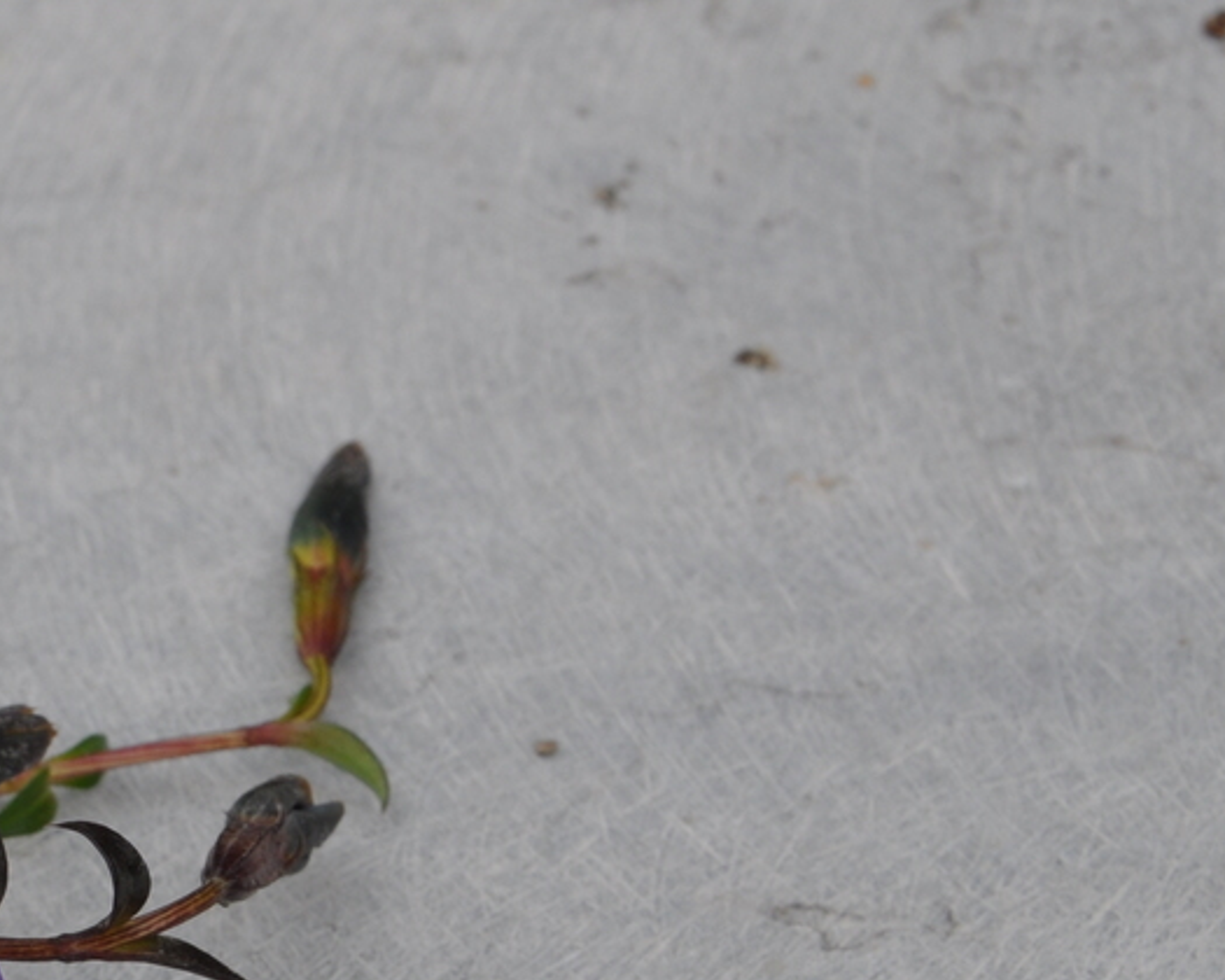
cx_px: -107
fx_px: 7577
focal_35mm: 209
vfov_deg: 7.4
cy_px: 994
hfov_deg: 9.2
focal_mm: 52
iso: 200
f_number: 13
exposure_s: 1/160
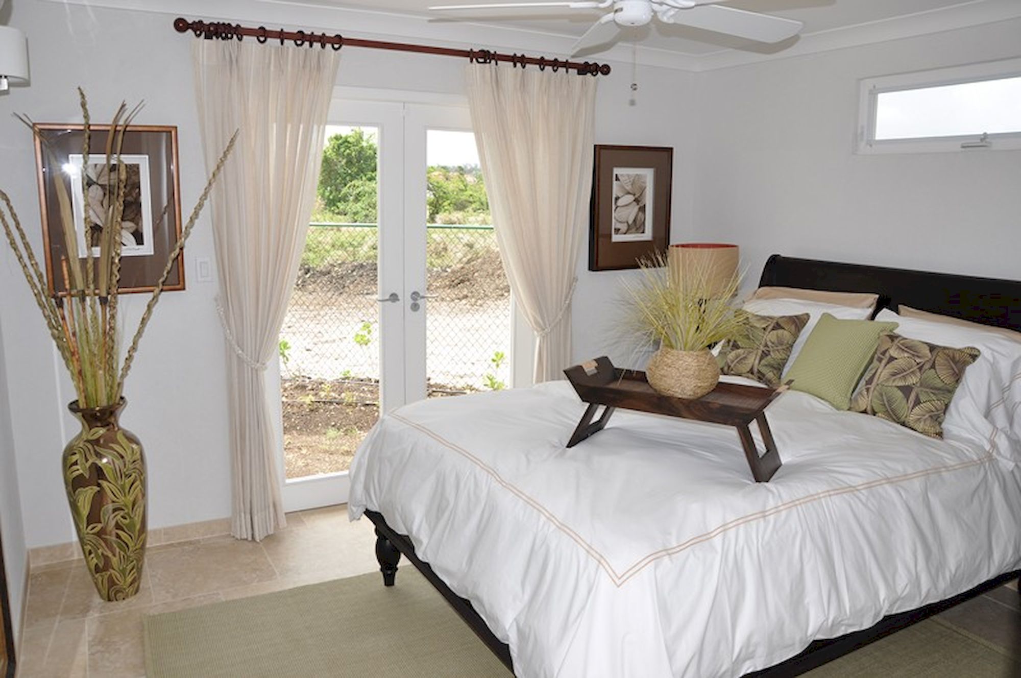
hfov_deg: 67.4
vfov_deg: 47.8
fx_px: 765
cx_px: 510
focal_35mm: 27
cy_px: 339
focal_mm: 18
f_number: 6.3
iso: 200
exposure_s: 1/200
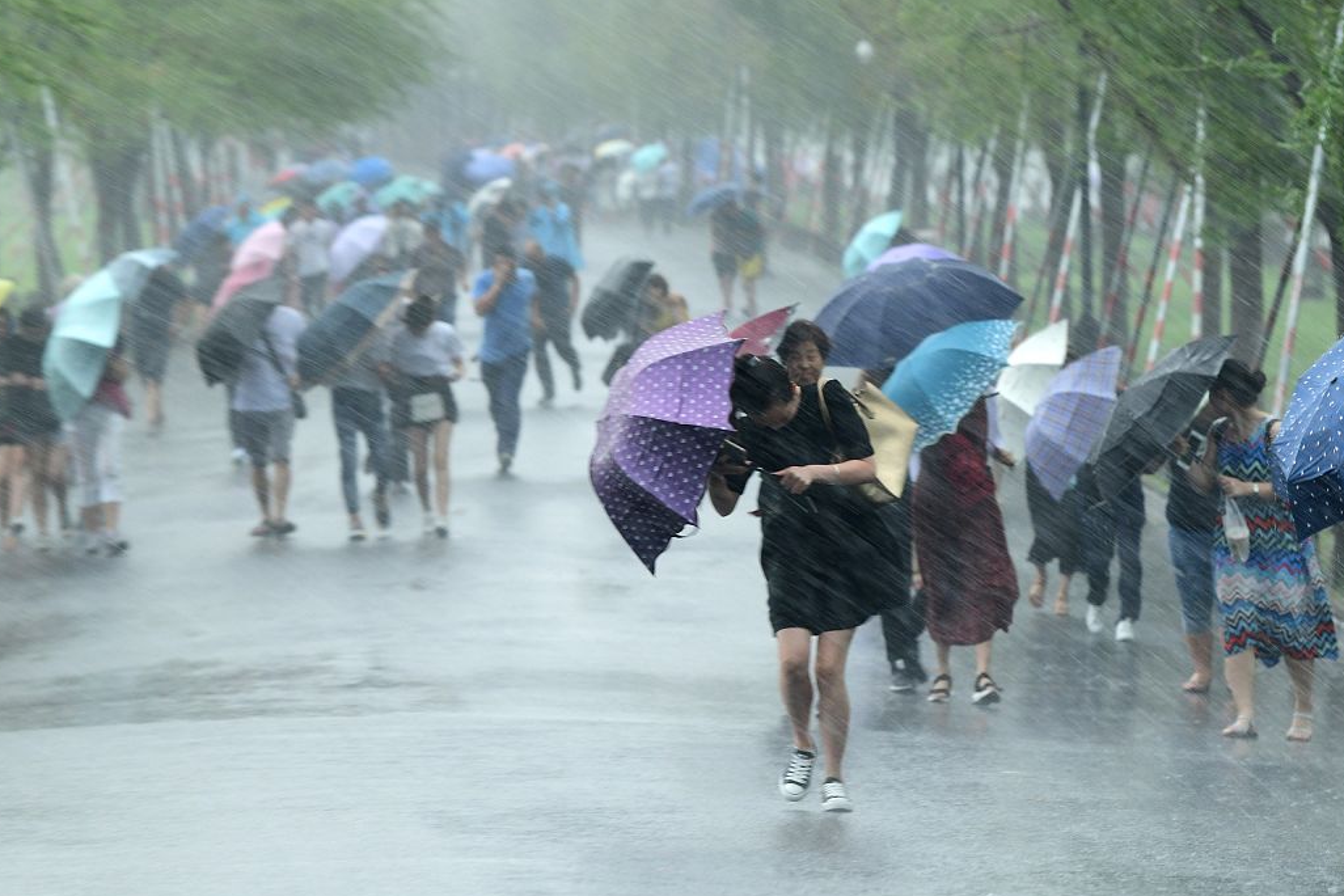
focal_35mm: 193
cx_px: 745
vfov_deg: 7.1
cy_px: 390
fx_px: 7205
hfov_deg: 10.7
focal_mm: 165
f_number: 5
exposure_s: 1/100
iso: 800
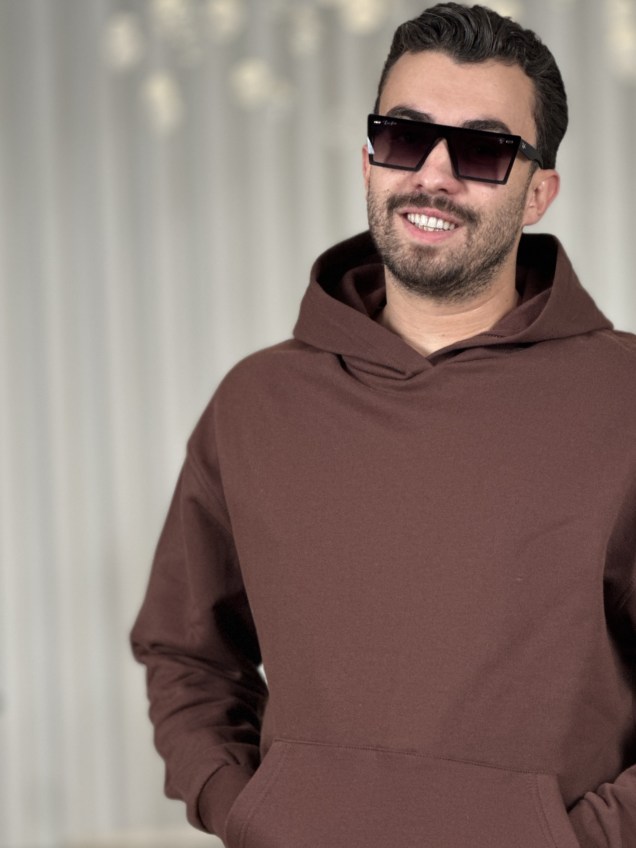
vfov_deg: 16.5
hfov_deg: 12.4
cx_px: 457
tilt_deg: +0.9
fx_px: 2915
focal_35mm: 119
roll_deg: +1.7
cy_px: 485
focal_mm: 9
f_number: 2.8
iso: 125
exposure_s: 1/33
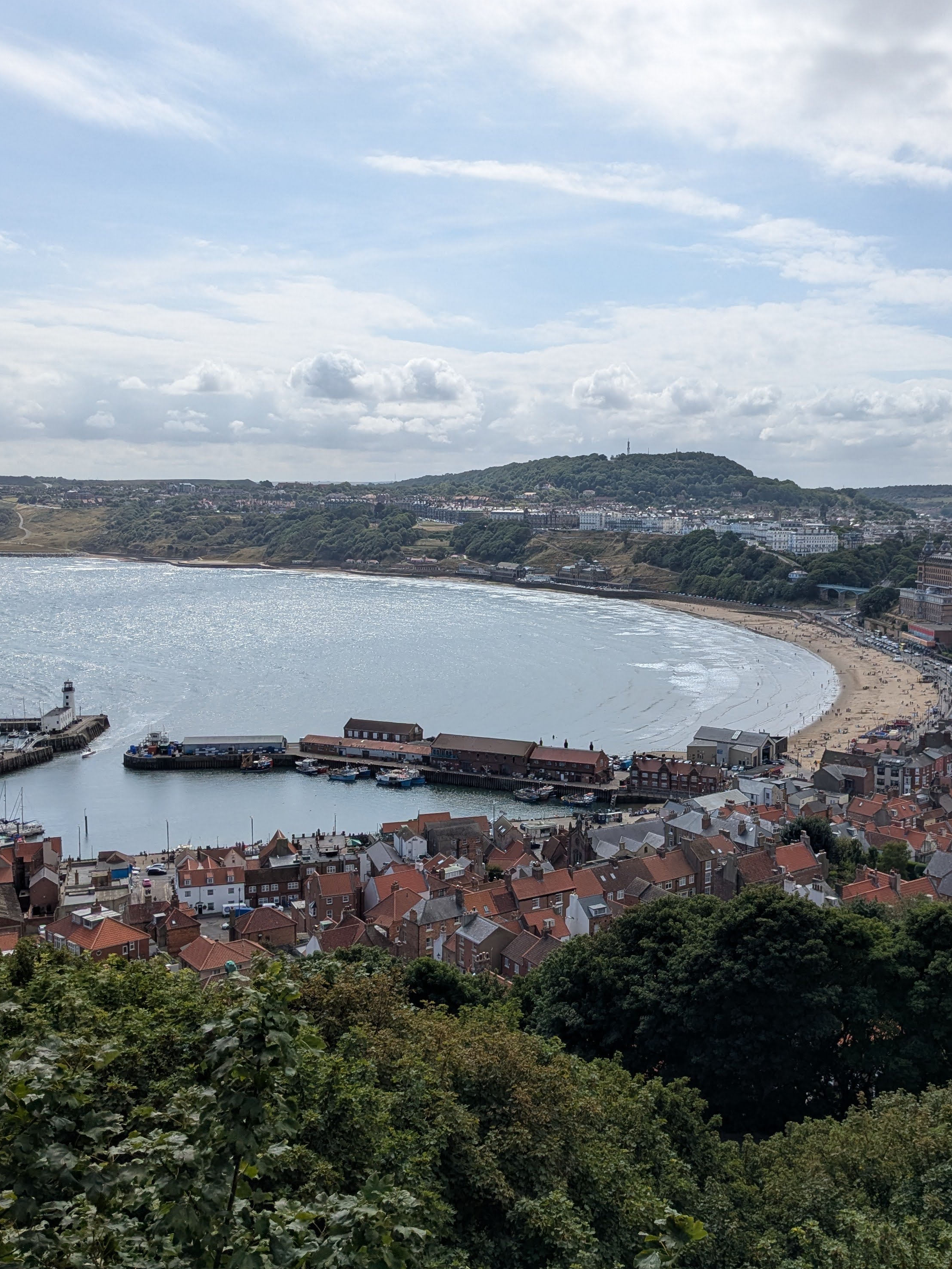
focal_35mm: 37
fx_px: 1357
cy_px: 631
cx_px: 634
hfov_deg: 38.2
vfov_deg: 50.1
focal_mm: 4.38
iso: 61
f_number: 1.73
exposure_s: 1/7812
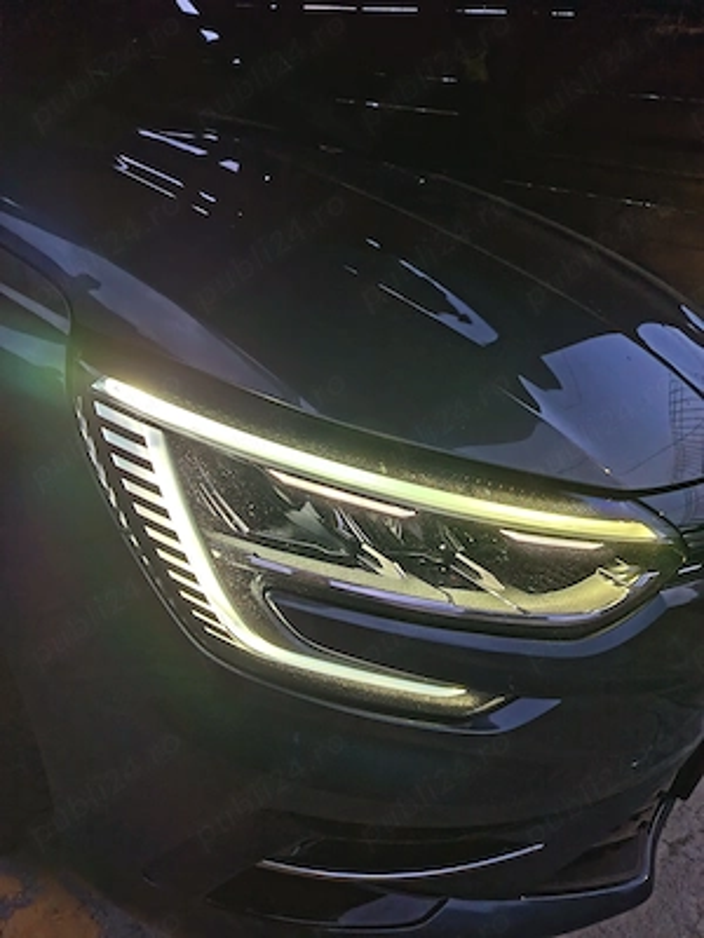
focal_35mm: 24
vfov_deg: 71.6
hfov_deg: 56.8
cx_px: 352
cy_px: 469
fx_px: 651
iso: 4707
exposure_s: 1/25
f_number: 1.75
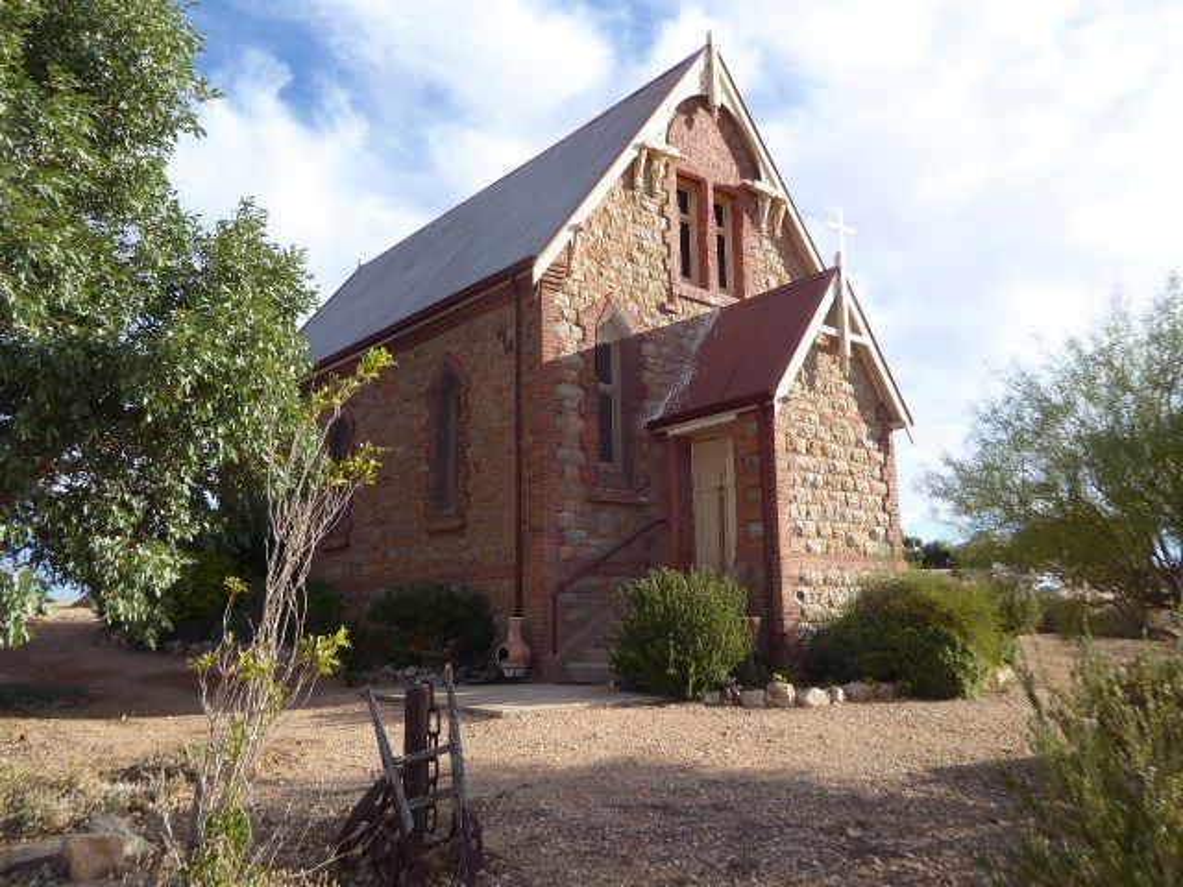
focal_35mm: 29
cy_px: 444
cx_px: 592
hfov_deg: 61.7
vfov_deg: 48.2
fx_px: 991
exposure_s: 1/500
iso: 80
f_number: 3.5
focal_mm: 5
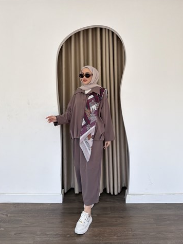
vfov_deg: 65.2
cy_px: 114
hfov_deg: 51.4
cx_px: 89
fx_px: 190
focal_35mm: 27
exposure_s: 1/1855
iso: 320
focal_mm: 6.76
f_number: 1.78
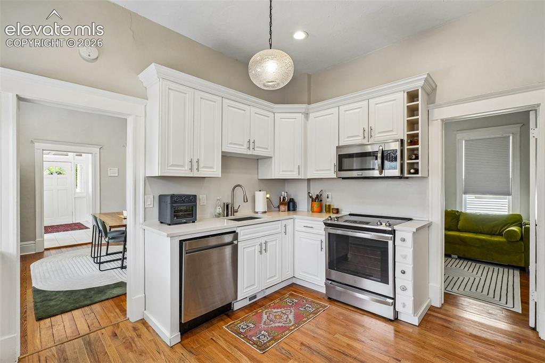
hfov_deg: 97.1
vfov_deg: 74.1
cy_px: 182
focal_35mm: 16
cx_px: 272
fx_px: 241
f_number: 8
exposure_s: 1/15
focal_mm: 10.6
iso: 800
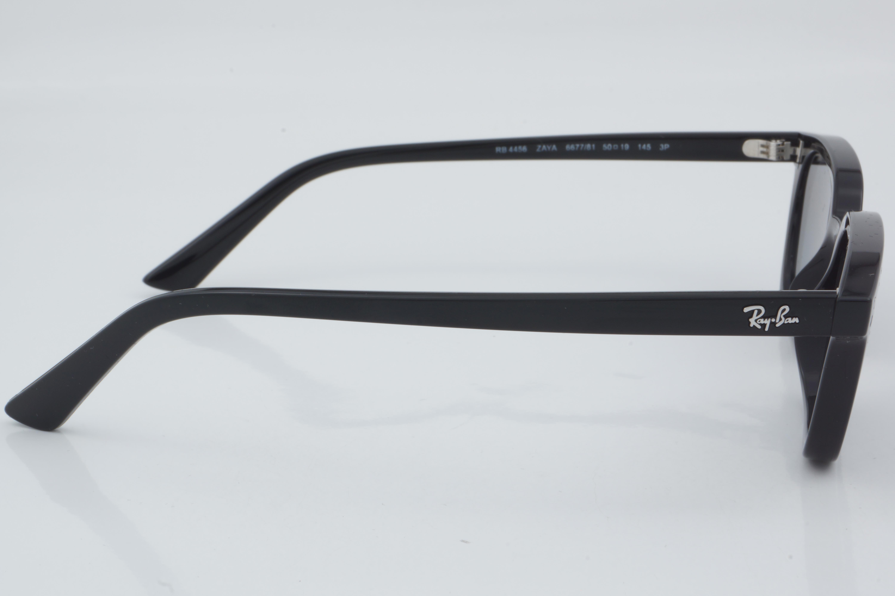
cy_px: 298
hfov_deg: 27.0
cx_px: 448
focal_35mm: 75
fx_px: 1864
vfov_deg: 18.2
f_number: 29
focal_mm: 50
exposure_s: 1/4
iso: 100
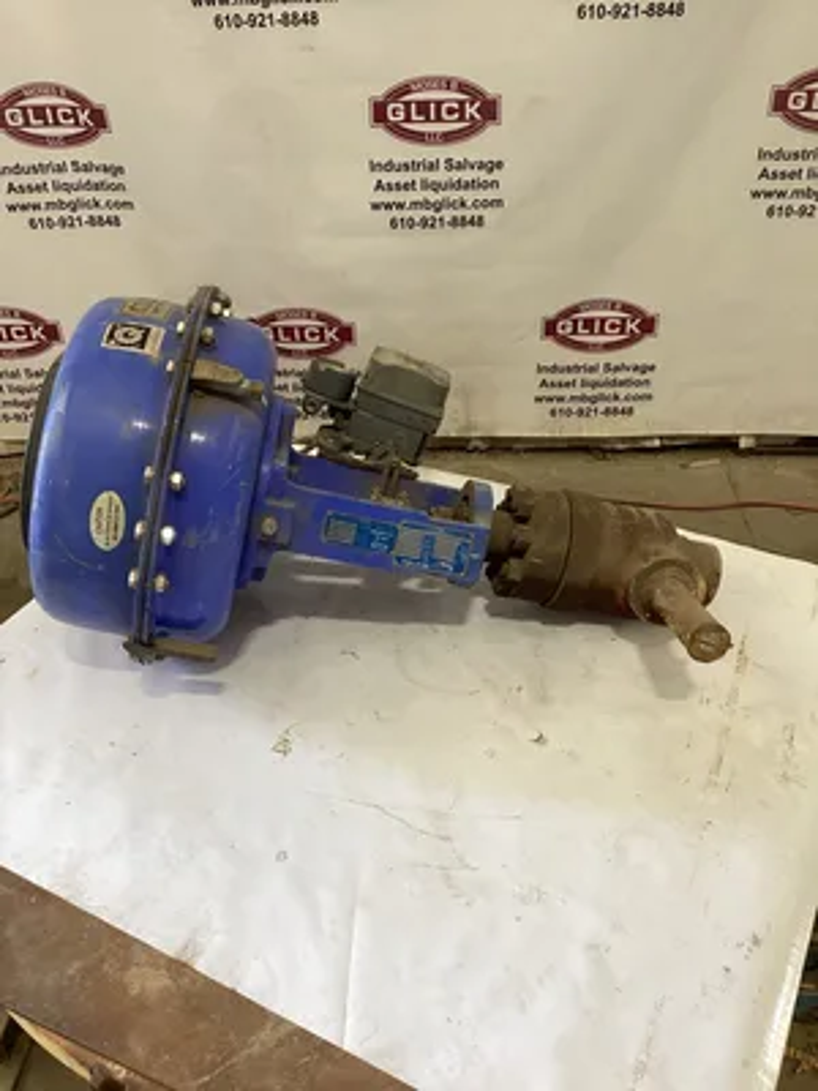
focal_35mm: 31
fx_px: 977
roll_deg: +3.6
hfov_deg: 45.4
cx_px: 409
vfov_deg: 58.4
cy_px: 546
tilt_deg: -35.6
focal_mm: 3.3
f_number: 2.4
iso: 80
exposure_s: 1/50
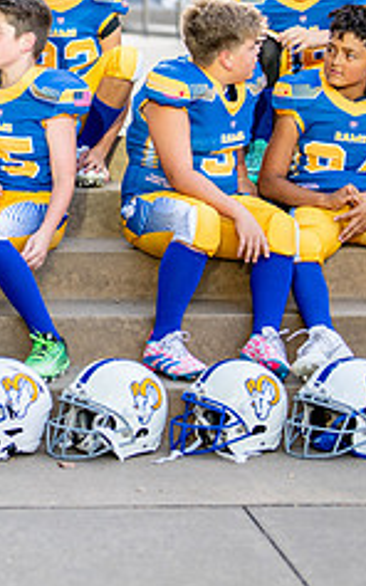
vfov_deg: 14.2
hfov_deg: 8.8
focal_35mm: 147
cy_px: 122
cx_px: -139
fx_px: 2347
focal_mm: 50
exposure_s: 1/1600
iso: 200
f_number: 1.2
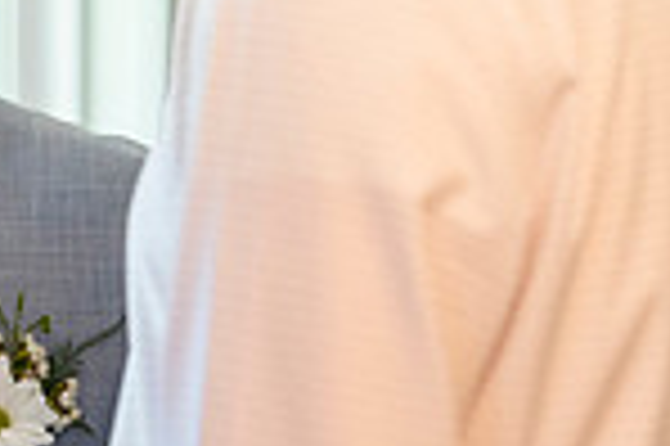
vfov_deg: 3.1
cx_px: -207
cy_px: -151
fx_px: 8143
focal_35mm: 438
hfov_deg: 4.7
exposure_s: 1/125
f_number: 3.2
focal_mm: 110
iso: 1250
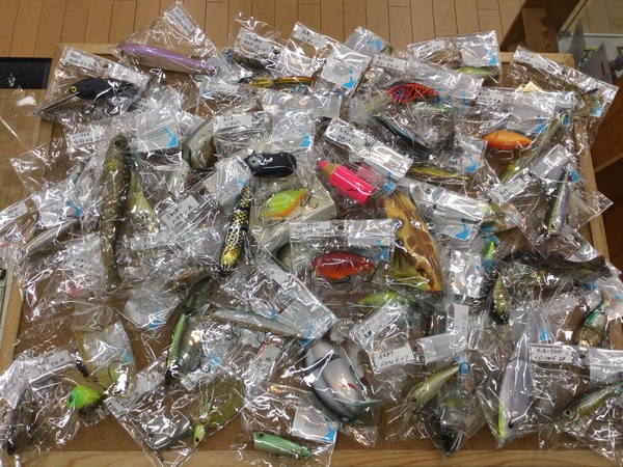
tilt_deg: -70.9
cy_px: 234
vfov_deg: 45.4
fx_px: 558
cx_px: 312
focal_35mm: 31
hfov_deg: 58.4
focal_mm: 3.3
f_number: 2.4
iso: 25
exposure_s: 1/60
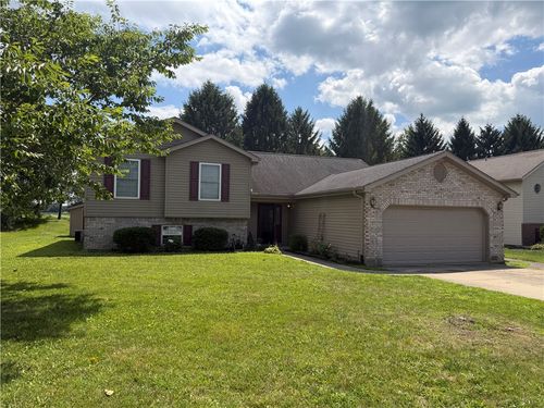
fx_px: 377
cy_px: 204
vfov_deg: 56.8
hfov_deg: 71.6
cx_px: 272
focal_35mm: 24
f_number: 1.78
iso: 80
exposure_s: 1/5714
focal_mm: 6.76
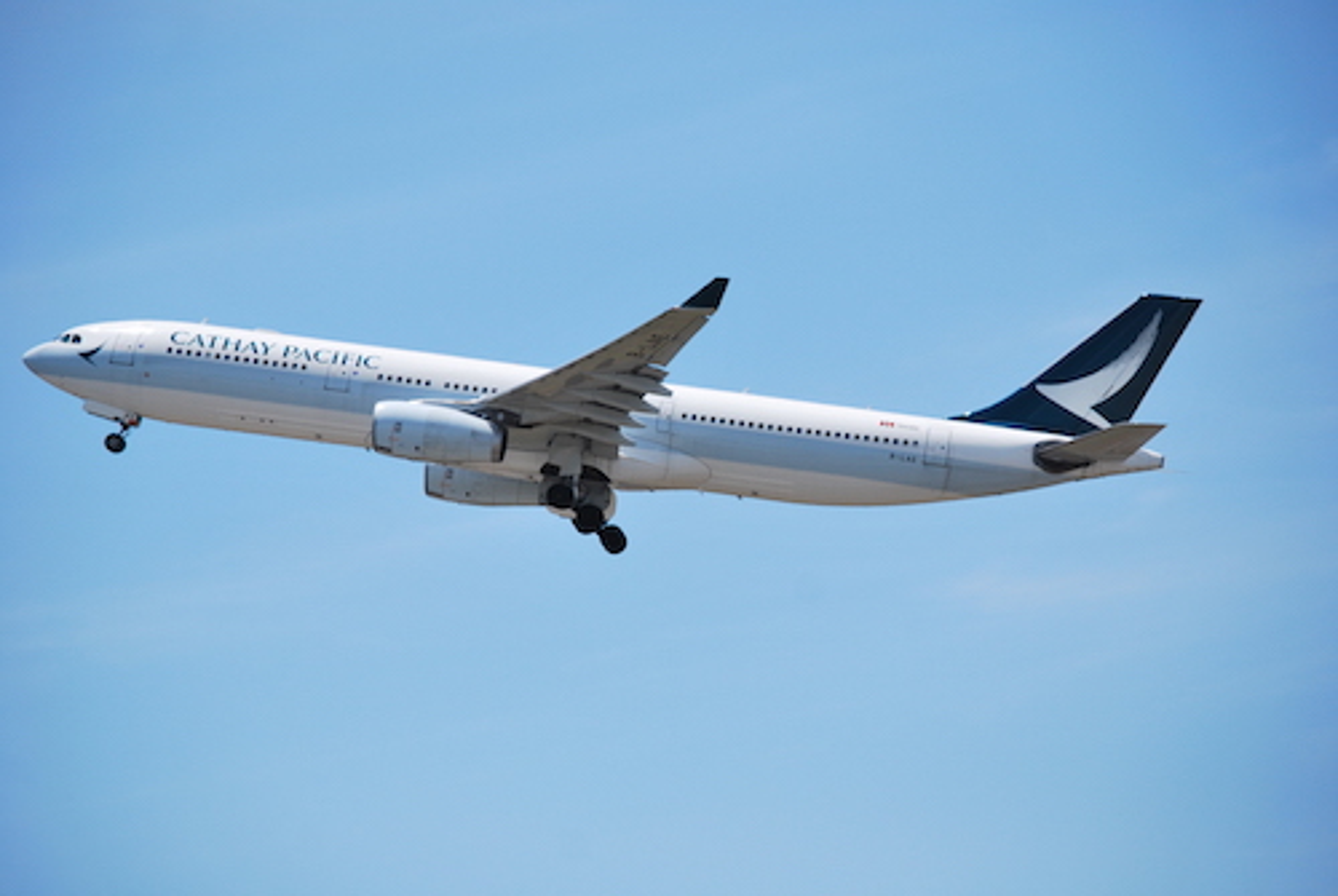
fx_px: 7816
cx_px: 669
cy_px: 448
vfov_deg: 6.6
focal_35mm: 210
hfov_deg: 9.8
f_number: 5.6
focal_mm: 140
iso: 200
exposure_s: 1/2000
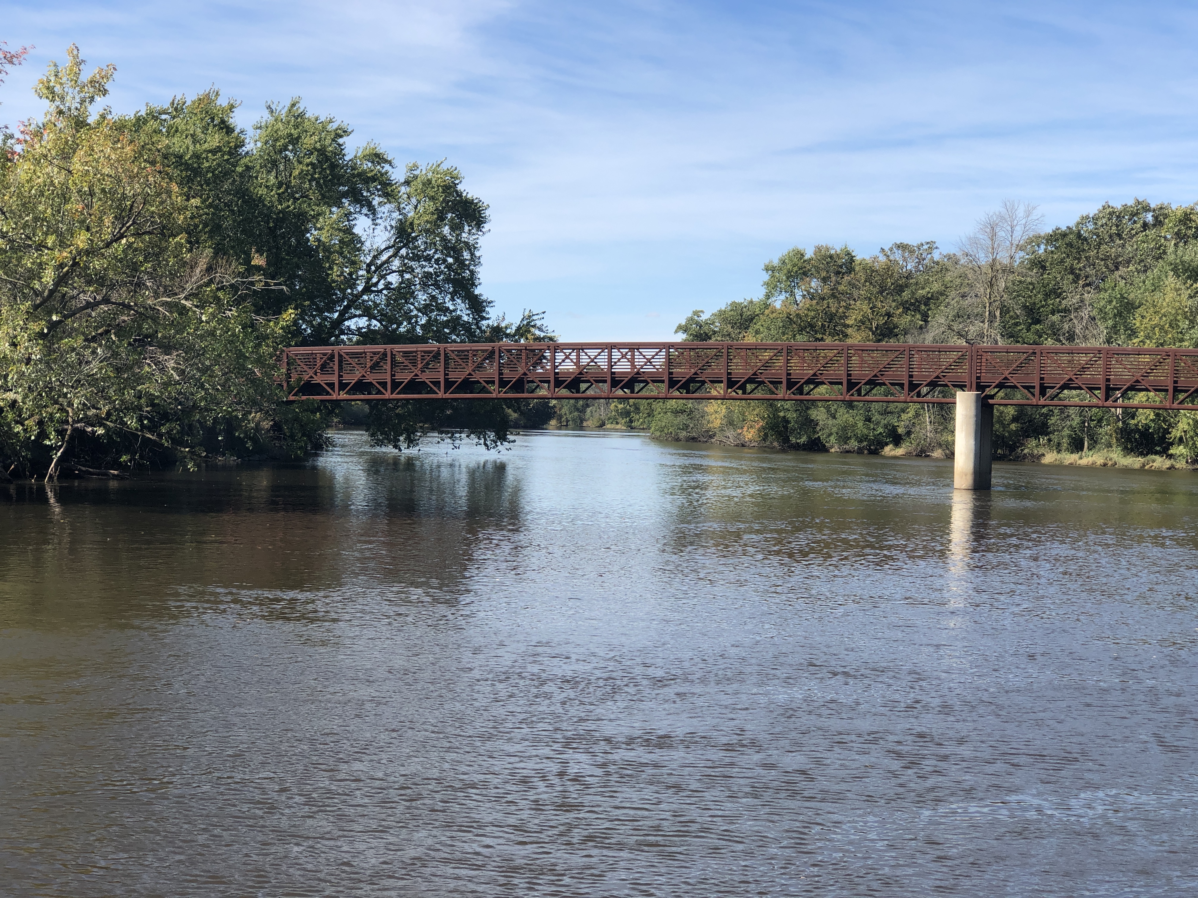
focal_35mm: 57
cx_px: 599
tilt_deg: -3.2
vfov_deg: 25.7
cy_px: 449
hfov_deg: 33.8
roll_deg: -2.5
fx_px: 1973
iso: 20
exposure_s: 1/607
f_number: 2.8
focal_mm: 6.6
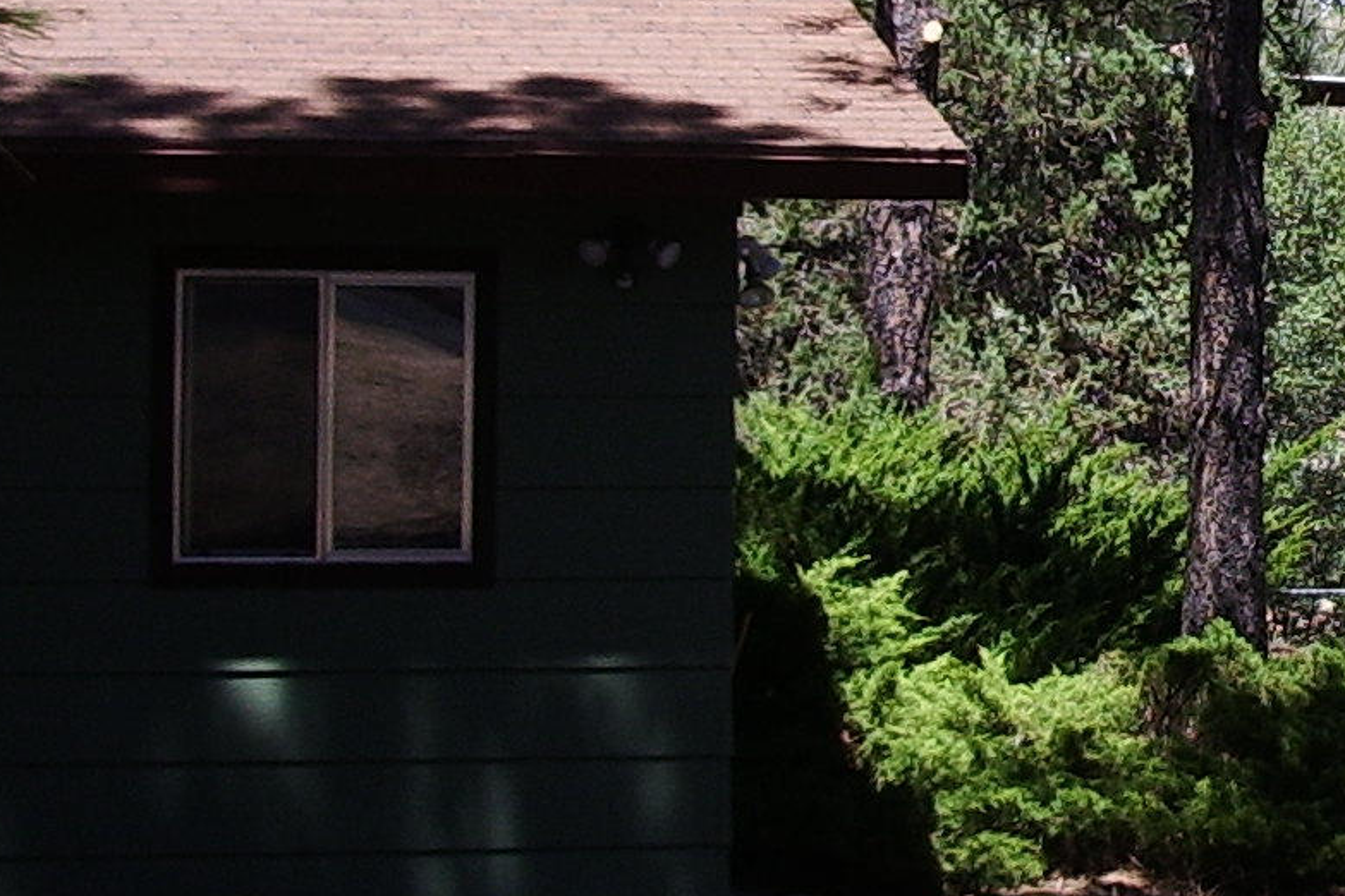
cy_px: 199
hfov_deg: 16.6
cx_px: 1500
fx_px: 4446
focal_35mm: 119
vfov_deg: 11.5
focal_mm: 5.8
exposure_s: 1/250
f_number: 4.3
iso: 50
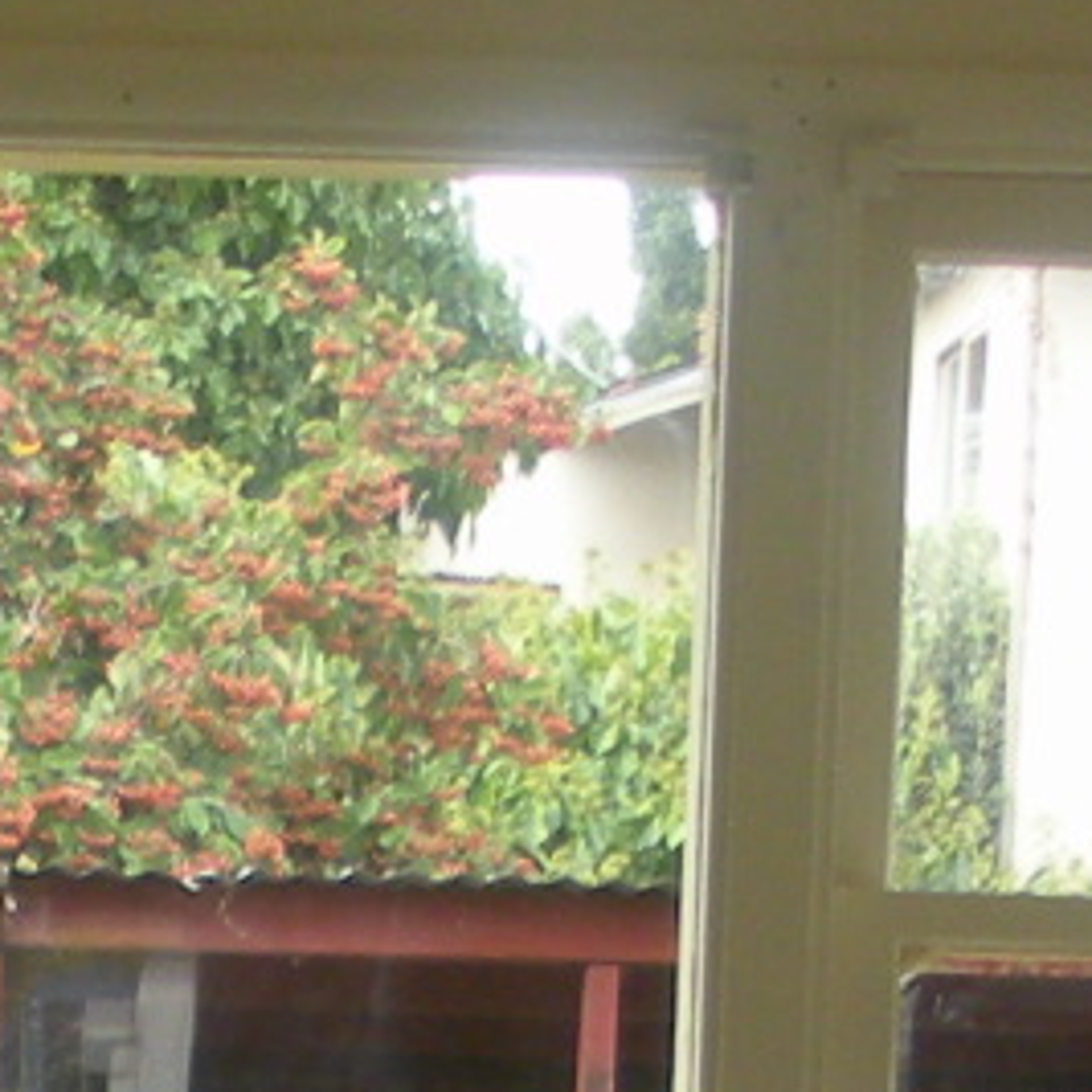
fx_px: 8459
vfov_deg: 7.2
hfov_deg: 7.3
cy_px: 1939
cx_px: -356
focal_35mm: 237
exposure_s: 1/63.4
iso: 84
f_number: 3.5
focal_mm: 6.3
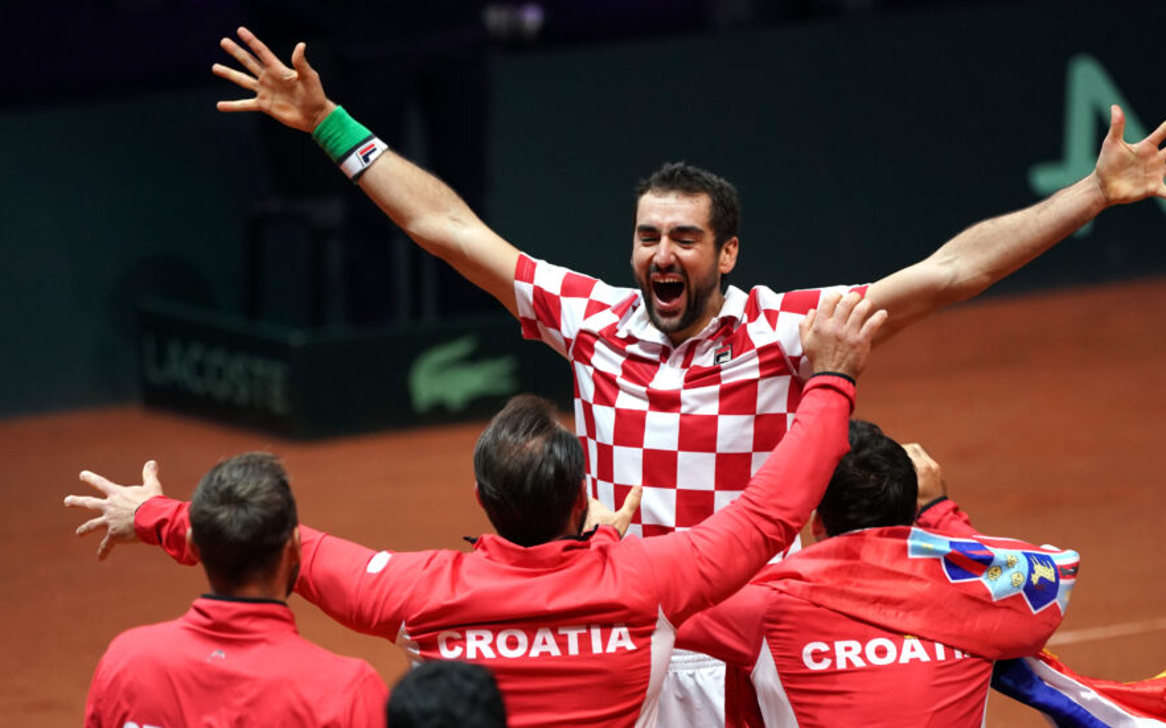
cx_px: 629
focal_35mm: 592
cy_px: 447
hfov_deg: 3.6
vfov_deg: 2.2
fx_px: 18810
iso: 2000
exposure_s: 1/800
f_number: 4
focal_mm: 500
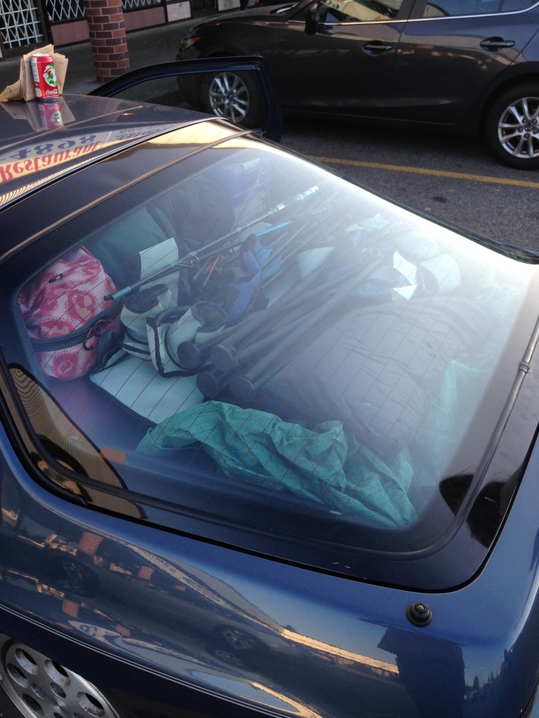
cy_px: 359
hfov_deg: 42.9
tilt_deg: -33.2
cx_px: 270
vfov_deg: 55.4
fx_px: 685
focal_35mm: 33
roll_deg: +3.0
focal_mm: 4.12
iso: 50
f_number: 2.4
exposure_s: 1/128
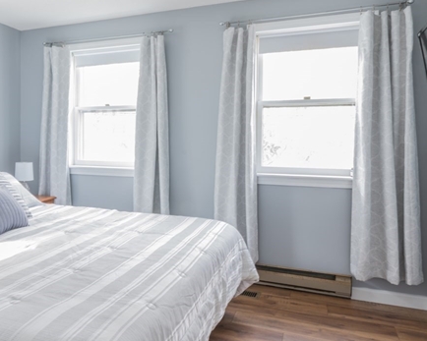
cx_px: 83
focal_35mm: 31
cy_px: 143
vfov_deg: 46.9
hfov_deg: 53.2
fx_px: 392
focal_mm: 14
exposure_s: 2
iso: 100
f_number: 16
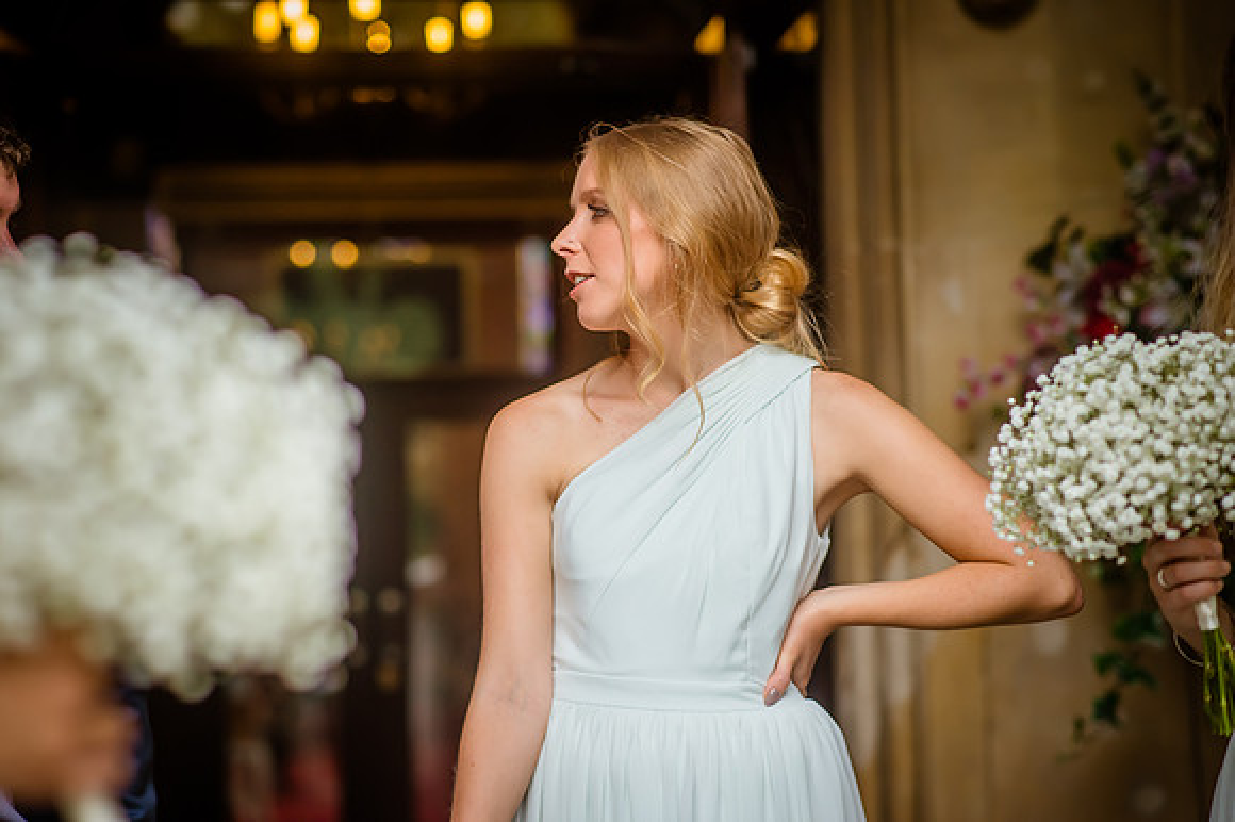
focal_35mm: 85
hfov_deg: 23.9
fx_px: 2914
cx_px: 618
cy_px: 411
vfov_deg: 16.1
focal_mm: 85
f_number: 2.8
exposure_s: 1/2500
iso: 800
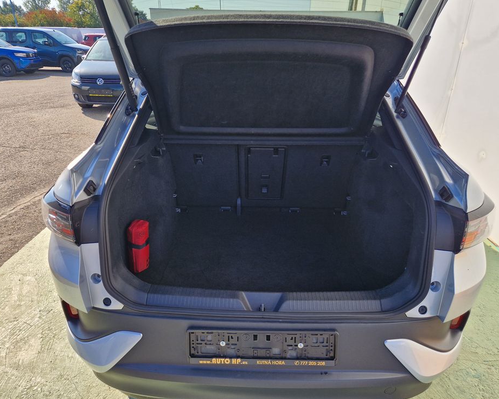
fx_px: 369
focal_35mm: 25
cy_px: 207
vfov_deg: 56.8
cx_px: 246
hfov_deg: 68.1
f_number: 1.8
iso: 50
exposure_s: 1/688
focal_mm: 5.4
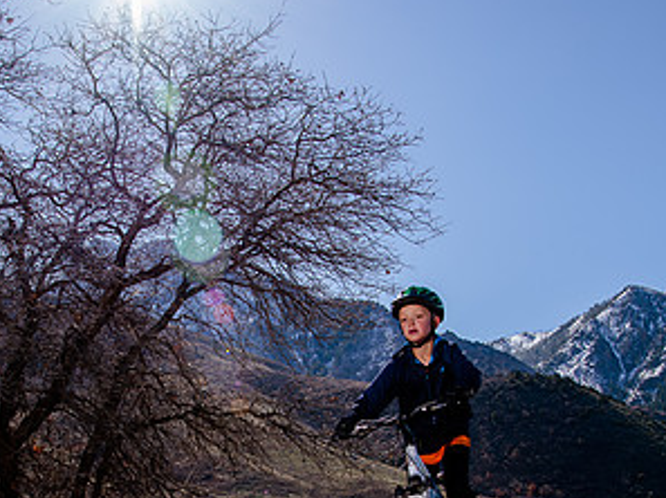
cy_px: 443
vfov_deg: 28.0
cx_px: 235
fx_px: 961
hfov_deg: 37.9
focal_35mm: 50
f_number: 6.3
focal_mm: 24
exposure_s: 1/640
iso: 160
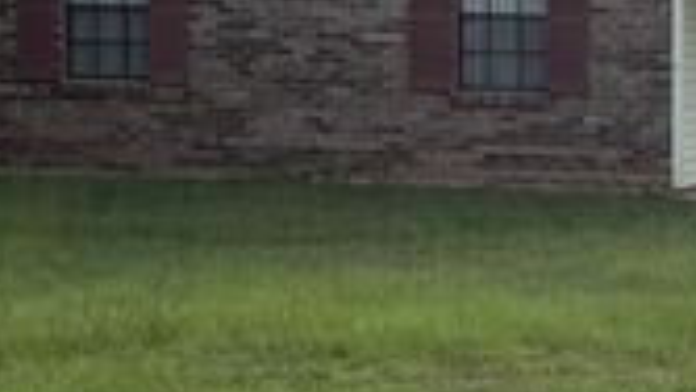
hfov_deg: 12.4
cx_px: 1217
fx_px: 2953
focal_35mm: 160
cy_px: 50
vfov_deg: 7.6
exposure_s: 1/967
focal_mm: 6.76
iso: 100
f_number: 1.78
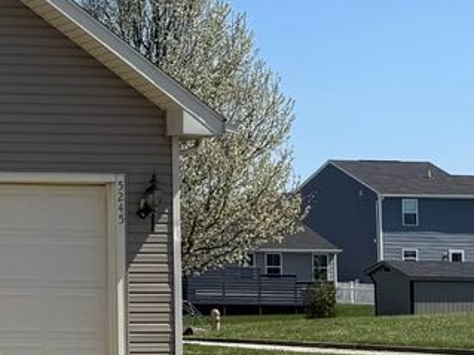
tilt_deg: +5.0
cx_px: -584
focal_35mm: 113
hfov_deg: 13.7
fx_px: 1547
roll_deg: -0.9
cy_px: 167
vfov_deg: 13.1
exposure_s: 1/5319
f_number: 1.78
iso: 80
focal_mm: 6.76
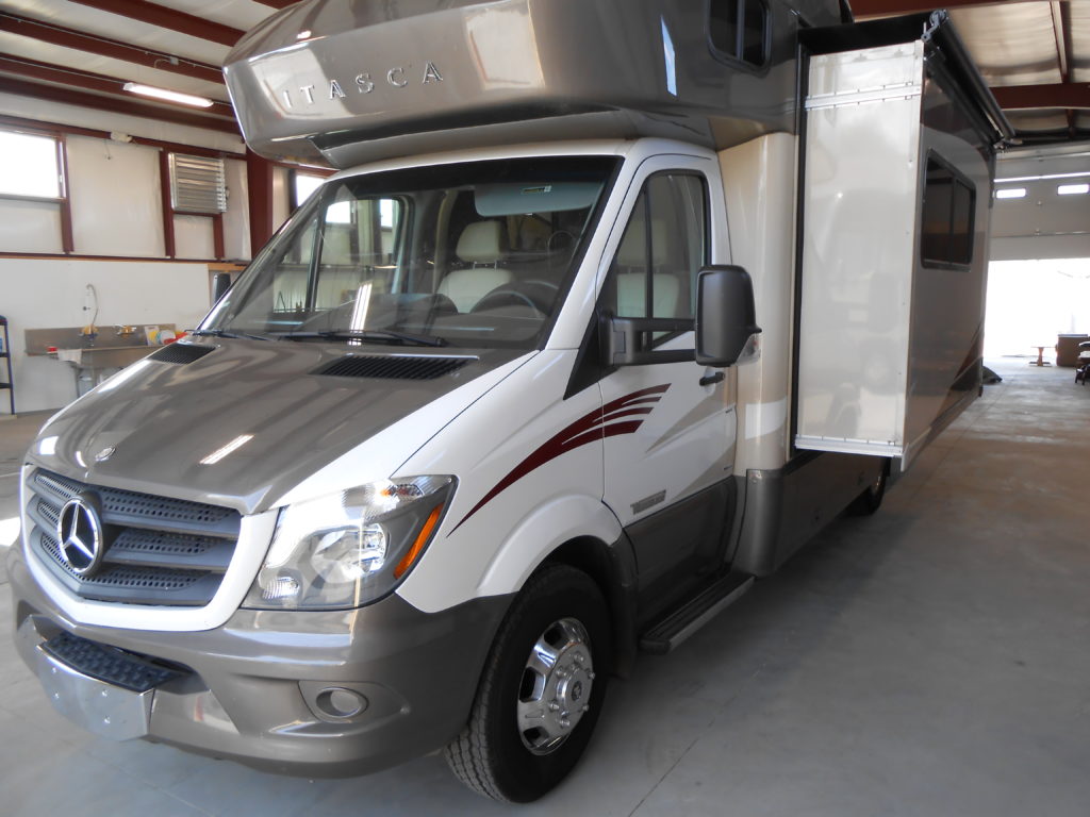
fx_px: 819
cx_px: 545
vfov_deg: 53.1
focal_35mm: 26
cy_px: 408
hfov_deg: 67.3
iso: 80
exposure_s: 1/40
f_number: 3.5
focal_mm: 4.6
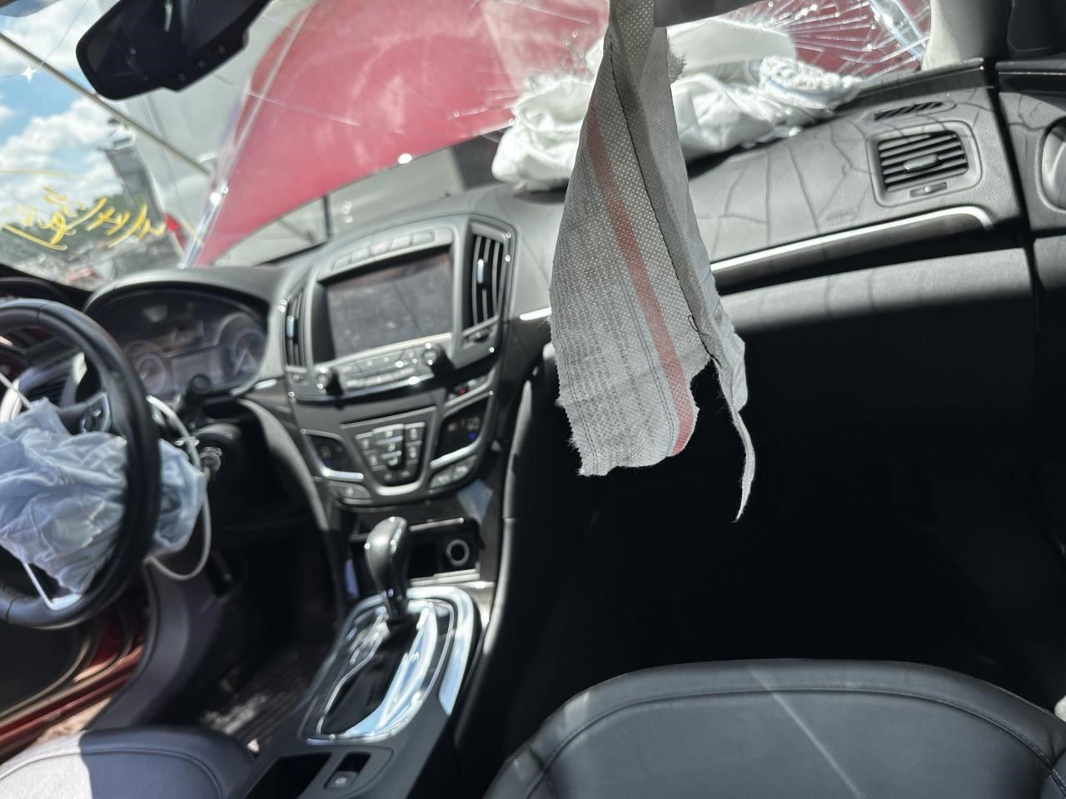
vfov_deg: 56.8
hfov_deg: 71.6
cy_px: 400
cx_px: 533
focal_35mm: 24
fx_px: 739
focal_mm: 6.86
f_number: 1.78
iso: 80
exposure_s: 1/1212
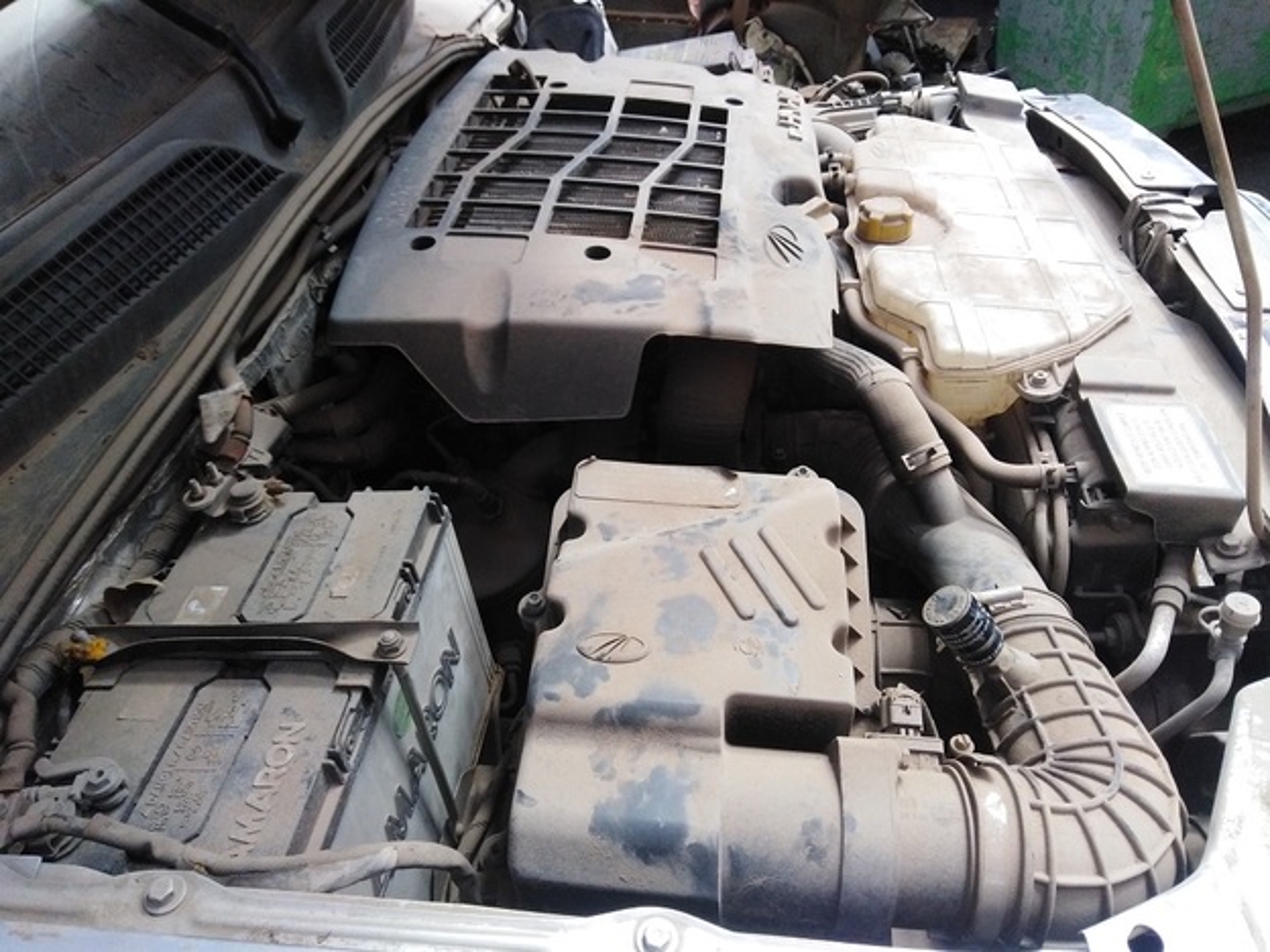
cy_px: 476
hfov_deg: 67.3
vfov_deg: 53.1
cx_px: 635
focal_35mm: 26
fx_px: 954
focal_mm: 3.46
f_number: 2.2
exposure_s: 1/33.3
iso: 346
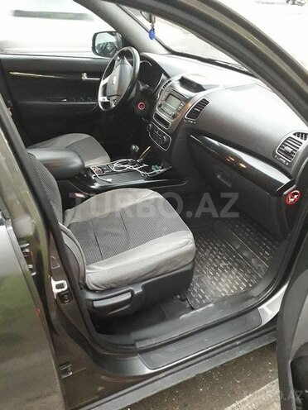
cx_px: 154
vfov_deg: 65.3
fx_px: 320
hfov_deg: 51.4
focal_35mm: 27
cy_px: 205
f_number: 1.9
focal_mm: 3.6
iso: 800
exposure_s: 1/17
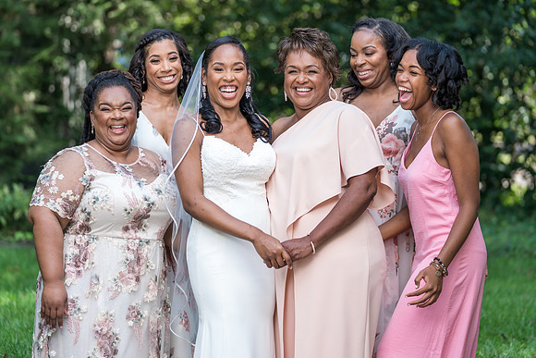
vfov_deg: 11.8
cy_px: 162
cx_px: 274
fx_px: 1733
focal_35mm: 116
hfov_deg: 17.6
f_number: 2.8
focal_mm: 101
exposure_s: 1/200
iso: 125
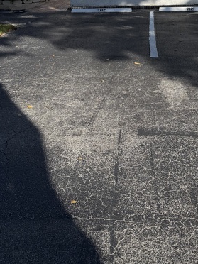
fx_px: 328
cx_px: 141
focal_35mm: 43
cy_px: 39
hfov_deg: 33.1
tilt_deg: -10.3
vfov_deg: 41.3
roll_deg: -0.2
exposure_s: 1/5319
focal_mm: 6.76
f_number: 1.78
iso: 80
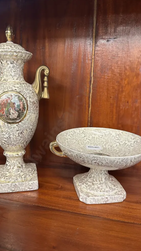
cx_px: 60
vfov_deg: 69.9
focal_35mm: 27
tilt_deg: -12.6
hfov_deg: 42.8
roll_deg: -1.5
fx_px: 179
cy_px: 127
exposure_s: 1/50
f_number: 1.78
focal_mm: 6.86
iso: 160
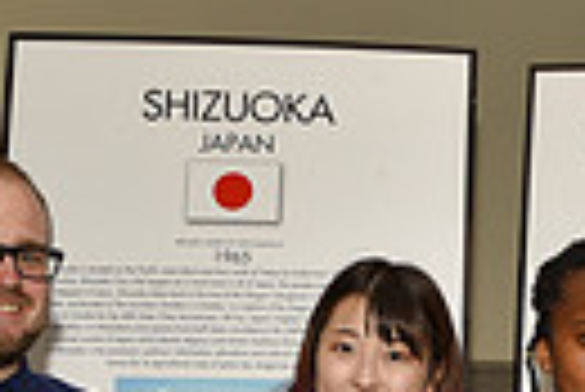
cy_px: 723
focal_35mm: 107
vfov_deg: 11.8
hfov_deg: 18.3
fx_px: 1741
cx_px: 652
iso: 200
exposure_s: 1/60
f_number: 5
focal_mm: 24
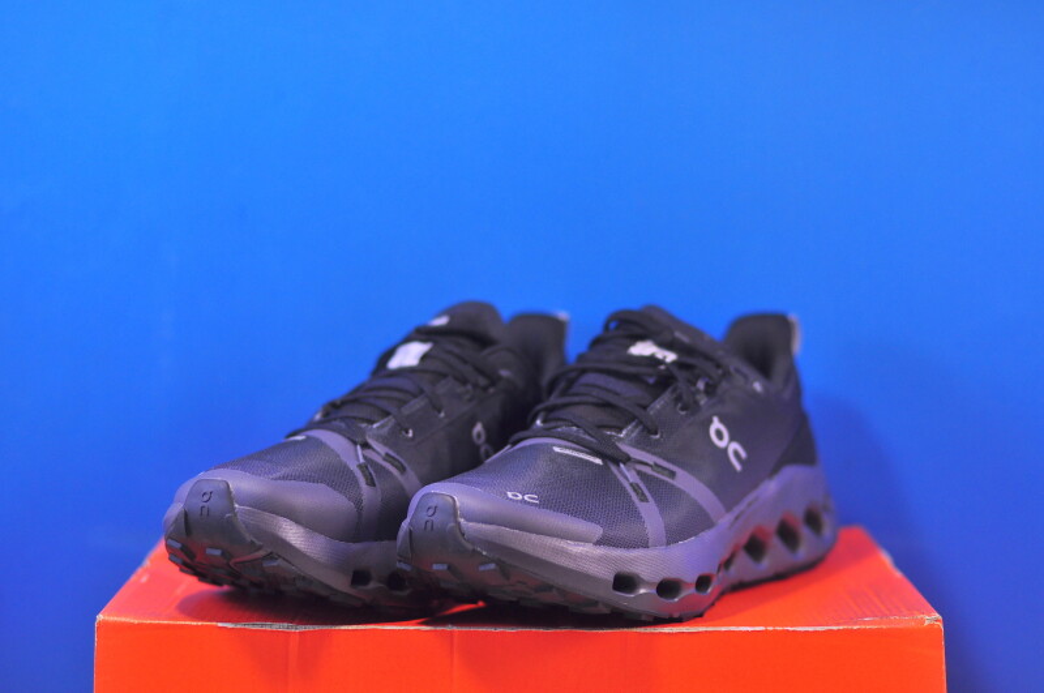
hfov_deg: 27.0
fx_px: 2172
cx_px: 522
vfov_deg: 18.1
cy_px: 346
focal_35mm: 75
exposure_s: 1/320
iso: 250
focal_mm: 50
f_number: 2.2
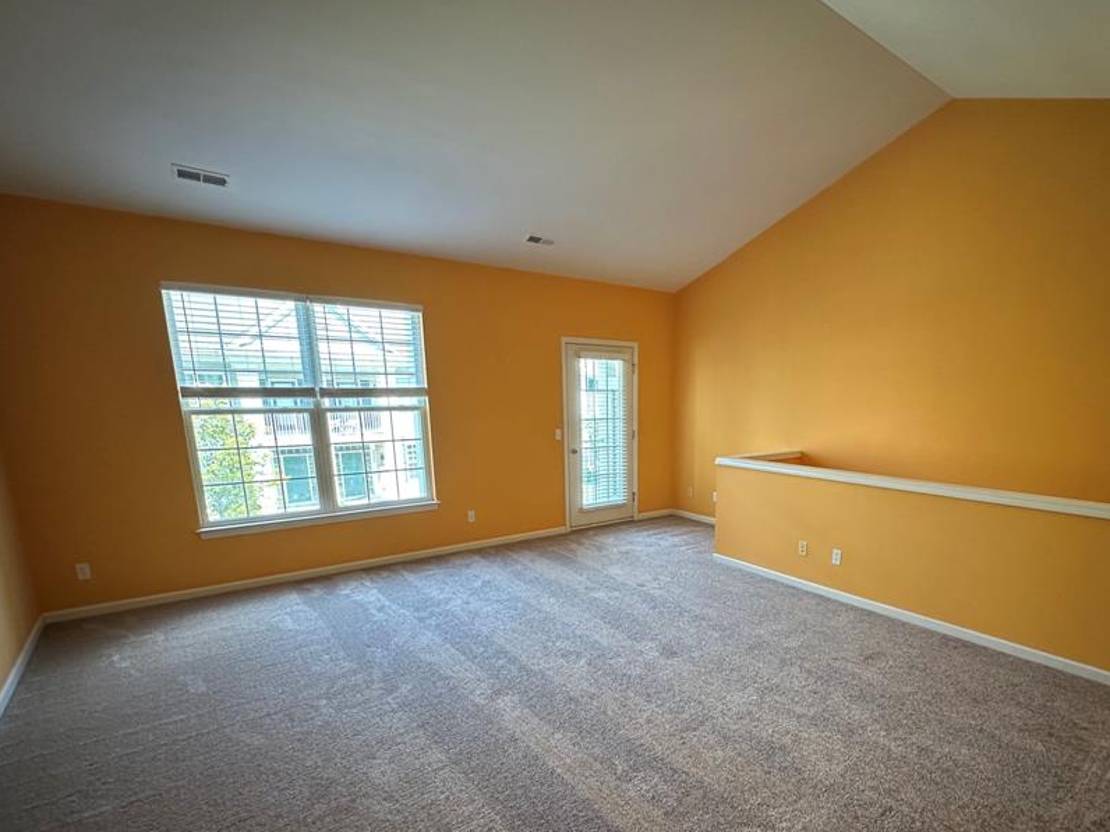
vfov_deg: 70.4
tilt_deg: -11.8
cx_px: 643
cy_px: 520
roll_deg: +0.0
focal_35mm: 18
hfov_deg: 87.1
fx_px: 577
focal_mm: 2.22
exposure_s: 1/120
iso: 250
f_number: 2.2
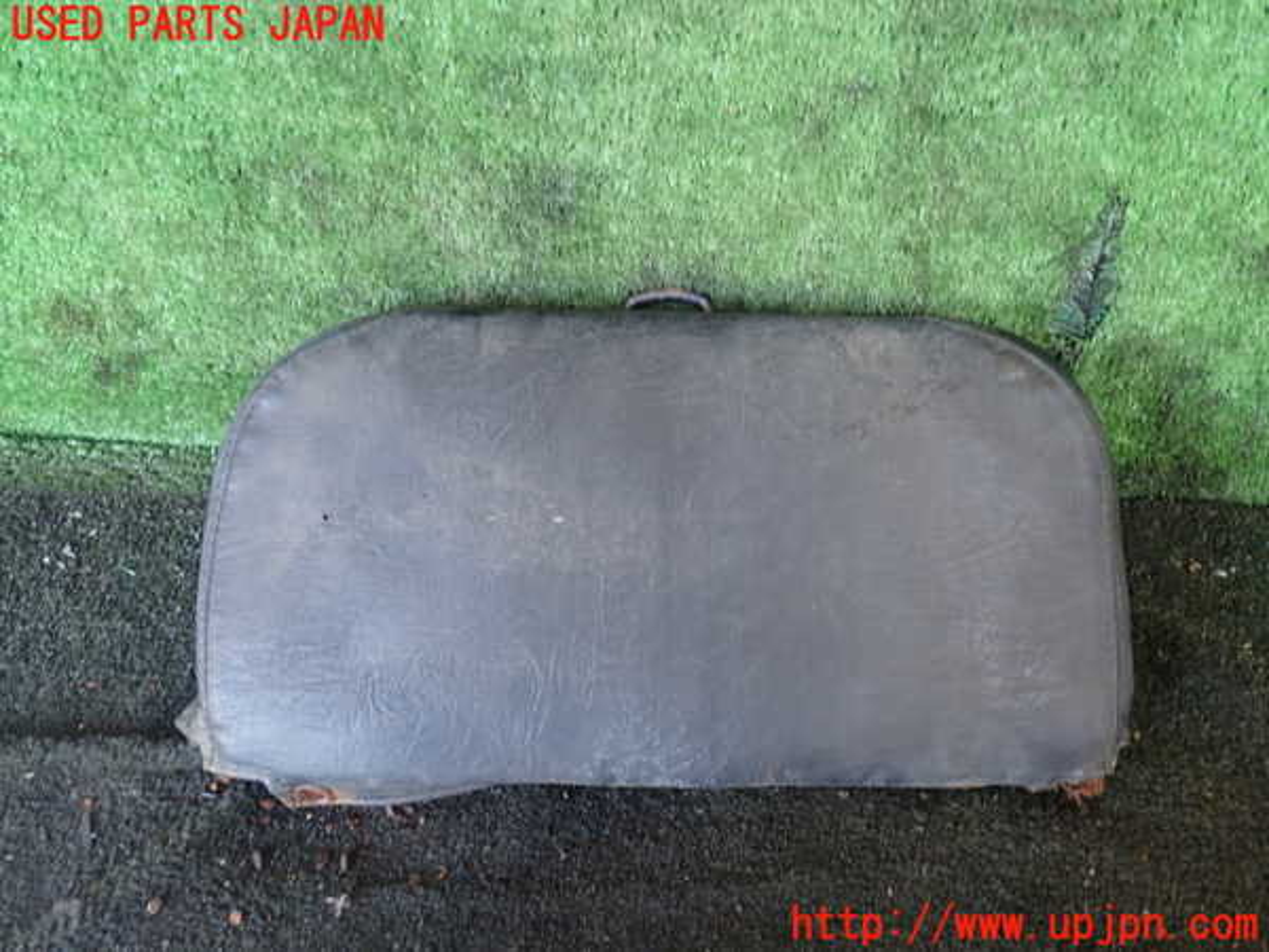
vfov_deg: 46.8
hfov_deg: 60.0
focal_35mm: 30
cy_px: 476
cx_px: 634
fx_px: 1100
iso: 200
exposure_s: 1/30
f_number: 2.3
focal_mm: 5.4
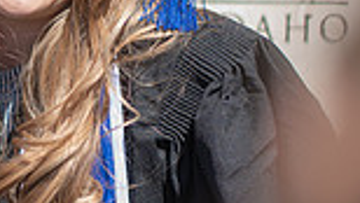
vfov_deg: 2.2
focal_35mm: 559
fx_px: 5342
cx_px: -45
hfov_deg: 3.9
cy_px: 213
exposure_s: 1/2500
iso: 50
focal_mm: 105
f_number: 1.4
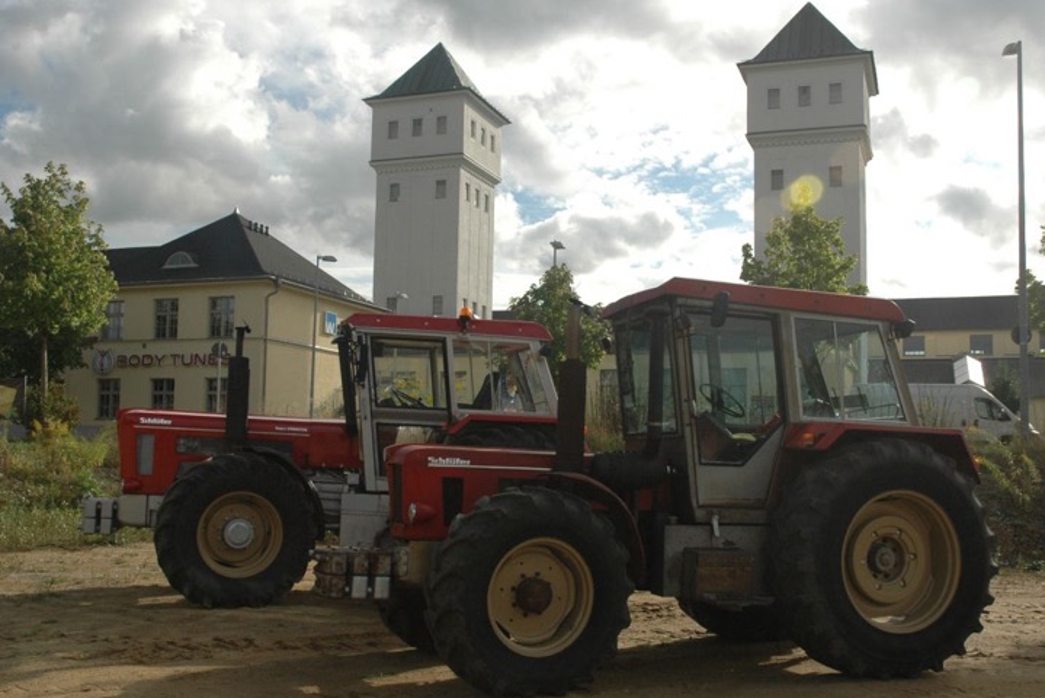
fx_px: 1162
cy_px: 361
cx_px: 523
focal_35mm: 40
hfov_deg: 48.4
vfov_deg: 33.4
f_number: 11
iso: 400
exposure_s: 1/500
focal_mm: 24
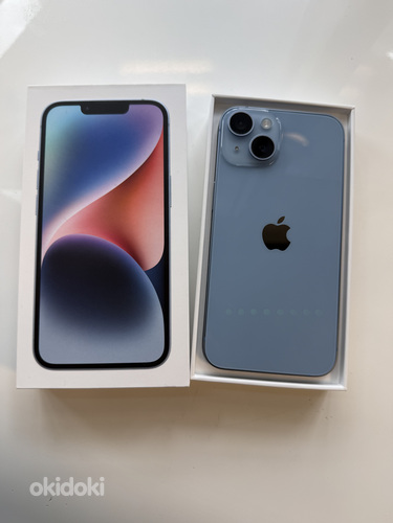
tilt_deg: -83.4
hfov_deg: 56.8
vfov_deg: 71.6
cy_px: 262
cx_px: 196
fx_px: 363
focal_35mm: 24
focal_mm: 6.76
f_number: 1.78
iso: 64
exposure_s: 1/100
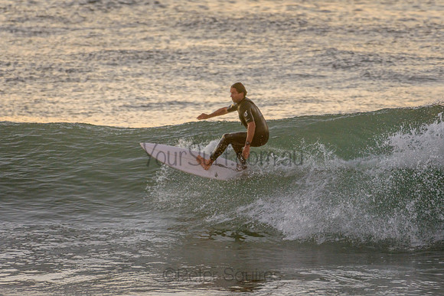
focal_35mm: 750
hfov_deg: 2.7
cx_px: 222
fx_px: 9252
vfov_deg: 1.8
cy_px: 148
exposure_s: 1/320
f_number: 5.6
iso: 1400
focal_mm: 500
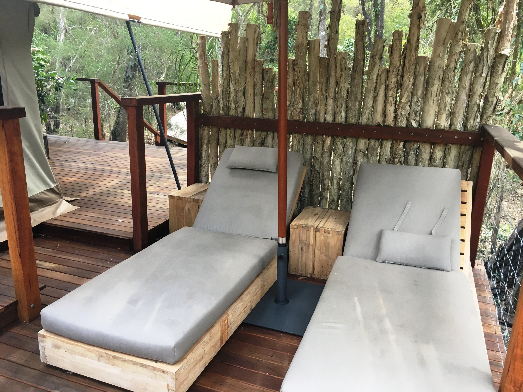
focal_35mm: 29
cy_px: 196
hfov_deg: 61.7
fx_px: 438
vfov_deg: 48.2
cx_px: 262
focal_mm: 4.15
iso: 40
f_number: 2.2
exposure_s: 1/33
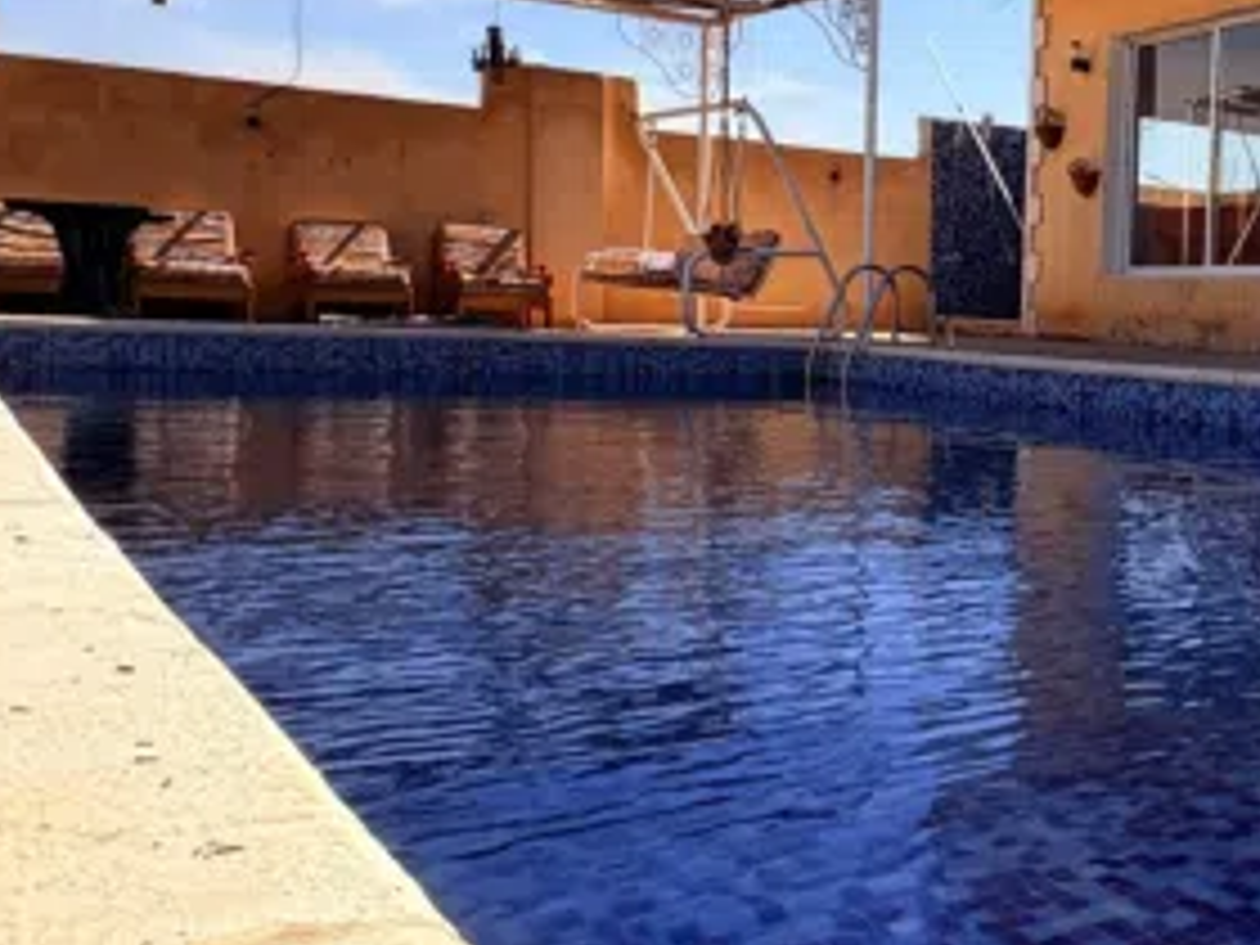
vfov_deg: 44.1
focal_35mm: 32
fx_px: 1165
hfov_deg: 46.0
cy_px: 446
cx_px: 1305
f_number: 2.2
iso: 50
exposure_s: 1/1370
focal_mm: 2.22
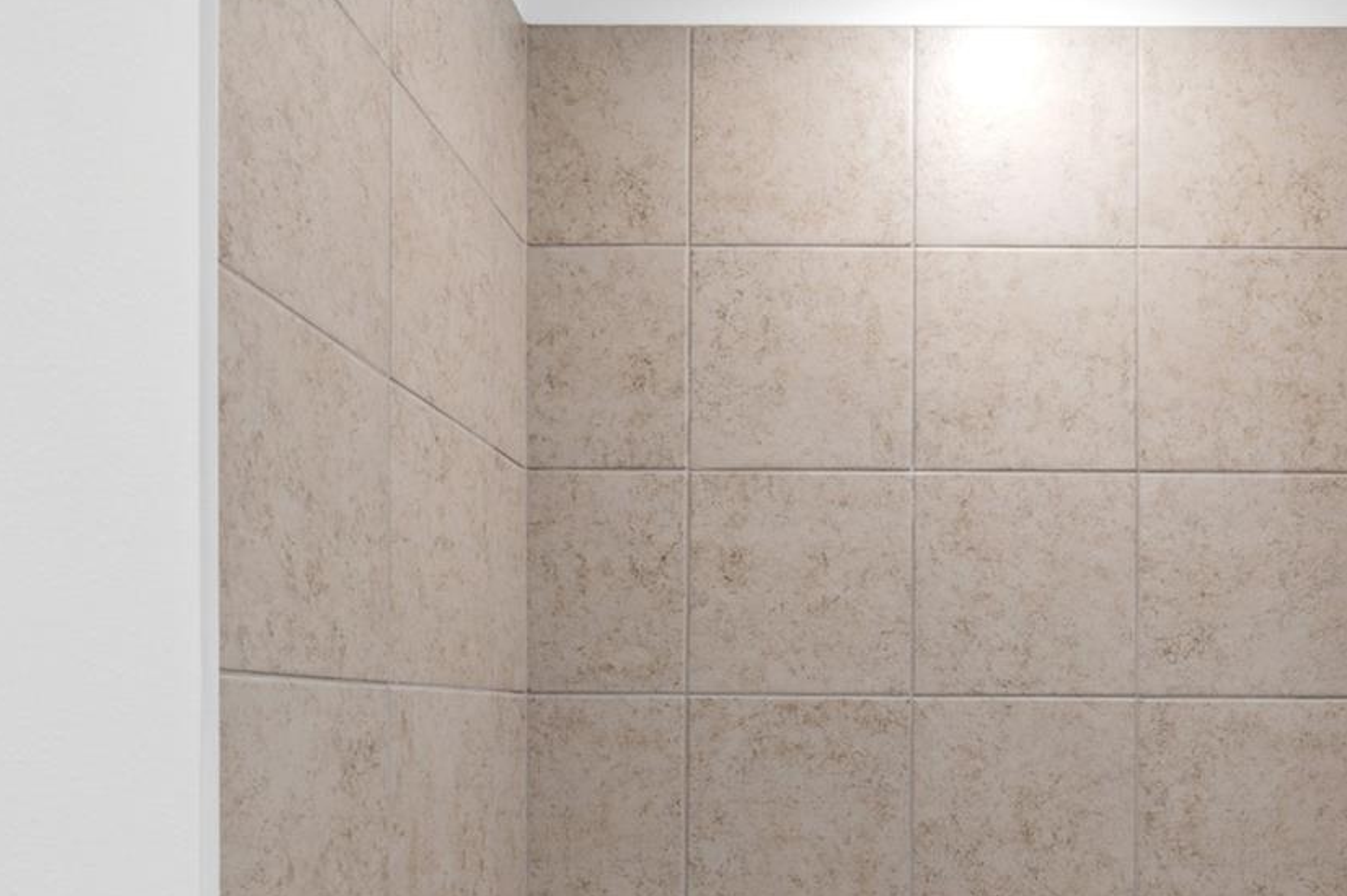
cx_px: 853
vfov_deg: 40.4
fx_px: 1159
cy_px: 727
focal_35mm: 31
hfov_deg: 59.4
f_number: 9
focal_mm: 16
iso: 100
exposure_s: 1/2.5
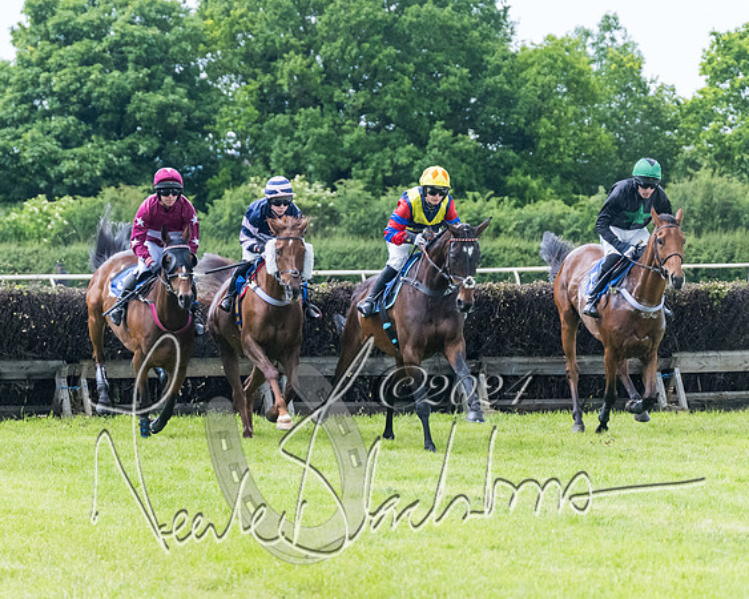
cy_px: 315
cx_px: 377
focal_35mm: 226
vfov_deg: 6.8
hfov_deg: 8.6
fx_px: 5007
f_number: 4
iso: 2000
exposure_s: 1/1000
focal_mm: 115
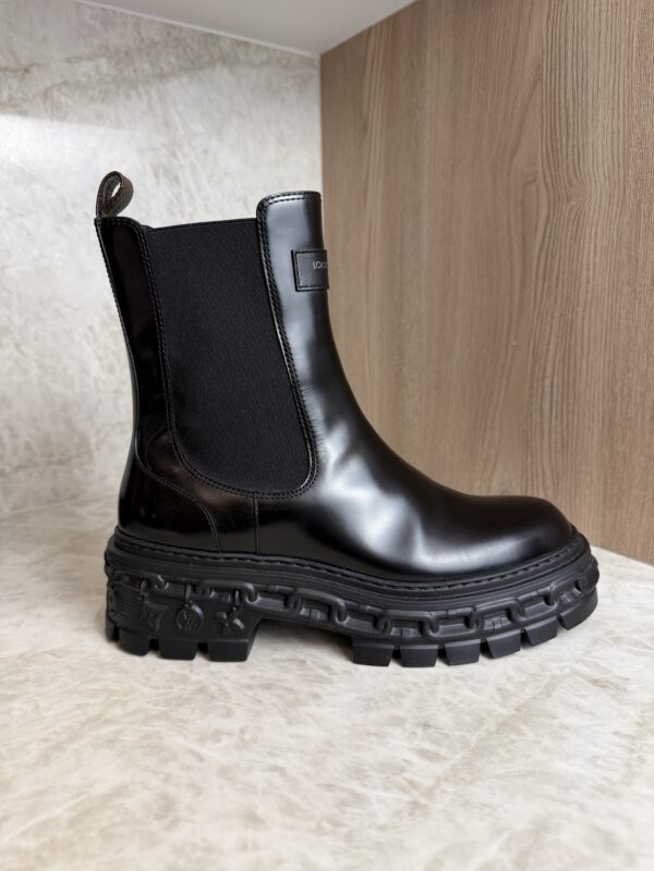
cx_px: 327
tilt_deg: -12.1
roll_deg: +0.6
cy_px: 436
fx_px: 605
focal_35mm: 24
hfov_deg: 56.8
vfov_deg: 71.6
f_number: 1.78
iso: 125
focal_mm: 6.76
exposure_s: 1/120
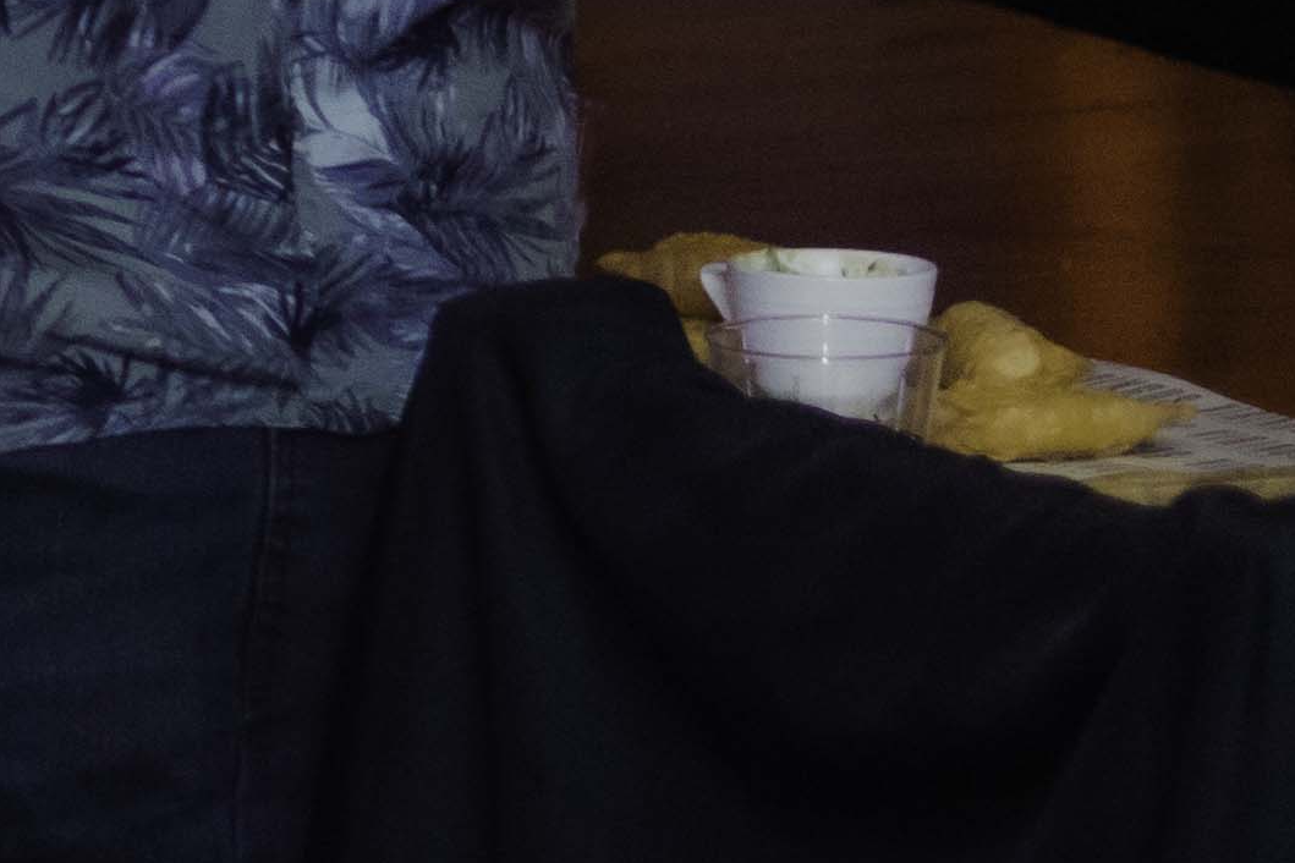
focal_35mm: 255
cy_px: -1029
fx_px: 9172
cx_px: -2164
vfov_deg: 5.3
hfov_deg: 7.4
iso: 800
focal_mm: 30
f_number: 1.4
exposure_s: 1/160
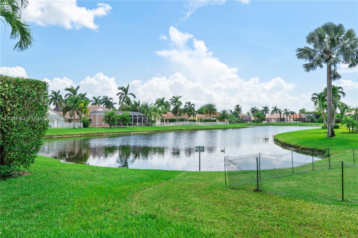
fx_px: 268
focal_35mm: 27
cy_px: 119
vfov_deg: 47.9
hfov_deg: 67.4
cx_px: 179
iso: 160
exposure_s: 1/350
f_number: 9.5
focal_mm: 27
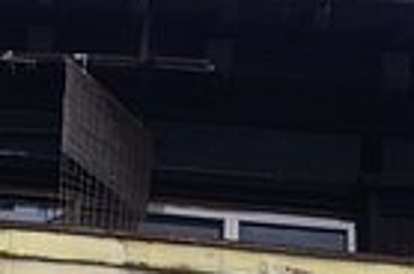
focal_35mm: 133
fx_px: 1526
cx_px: -143
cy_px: 414
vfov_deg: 9.9
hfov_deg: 14.7
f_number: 5
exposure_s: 1/80
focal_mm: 24
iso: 100
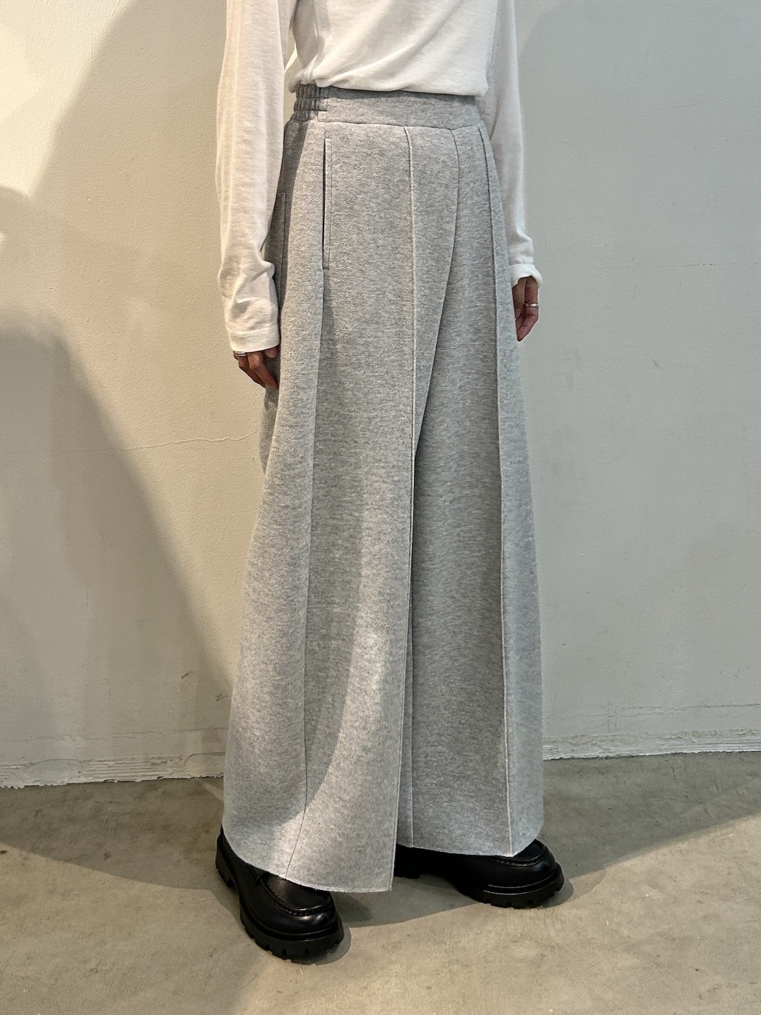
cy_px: 508
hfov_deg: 53.1
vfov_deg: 67.3
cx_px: 380
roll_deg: +0.4
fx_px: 762
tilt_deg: -5.5
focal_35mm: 26
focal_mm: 5.7
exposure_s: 1/100
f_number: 1.5
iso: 100
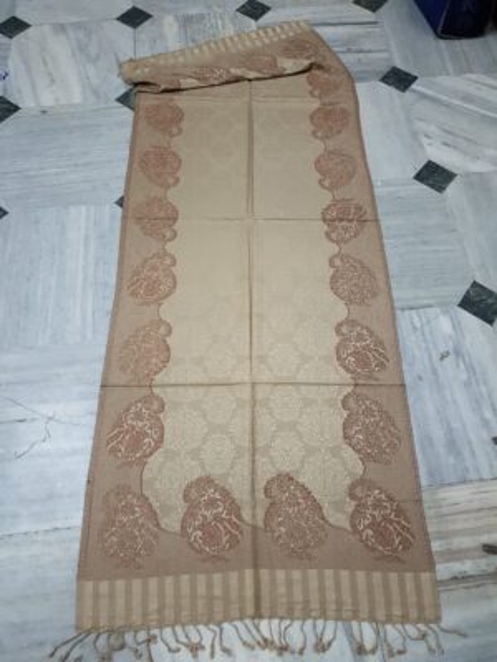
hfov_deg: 53.1
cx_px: 248
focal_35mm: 26
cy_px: 331
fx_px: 498
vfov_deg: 67.3
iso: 200
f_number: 1.7
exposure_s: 1/10
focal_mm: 4.2
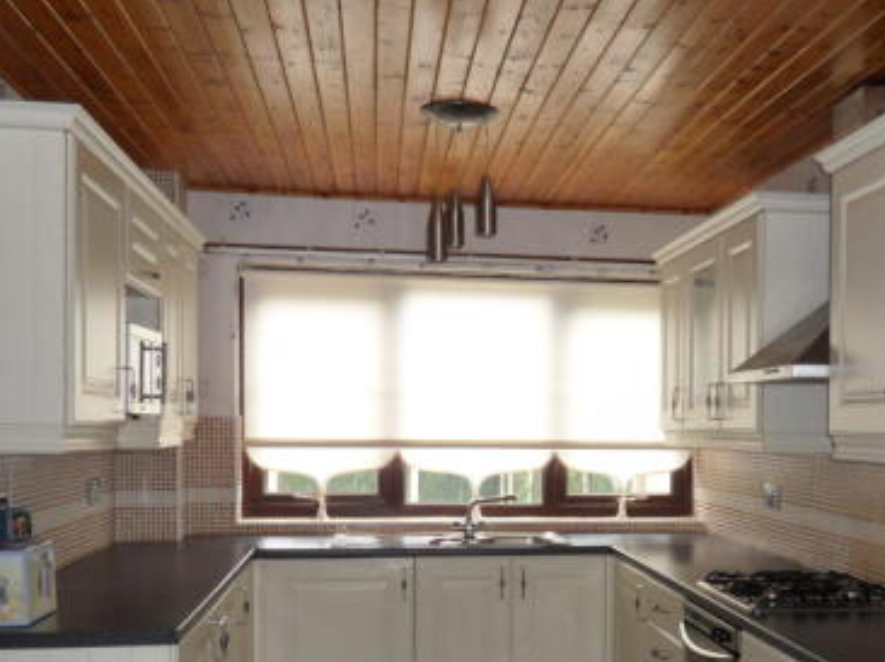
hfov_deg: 43.1
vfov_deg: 33.0
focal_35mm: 43
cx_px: 606
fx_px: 1099
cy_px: 480
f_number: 3.5
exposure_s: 1/45
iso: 200
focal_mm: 4.9
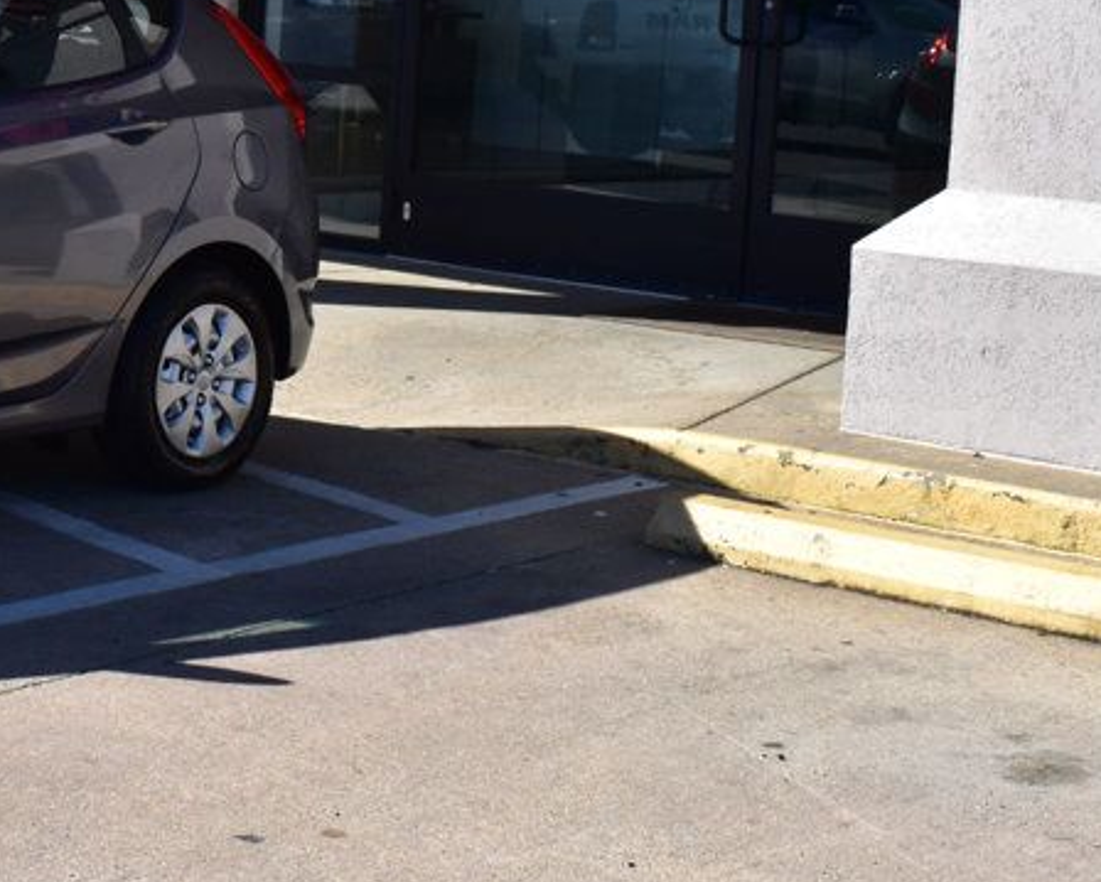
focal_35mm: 90
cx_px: -49
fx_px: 2935
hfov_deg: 20.4
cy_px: 91
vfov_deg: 16.9
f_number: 11
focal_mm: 28
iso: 400
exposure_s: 1/500
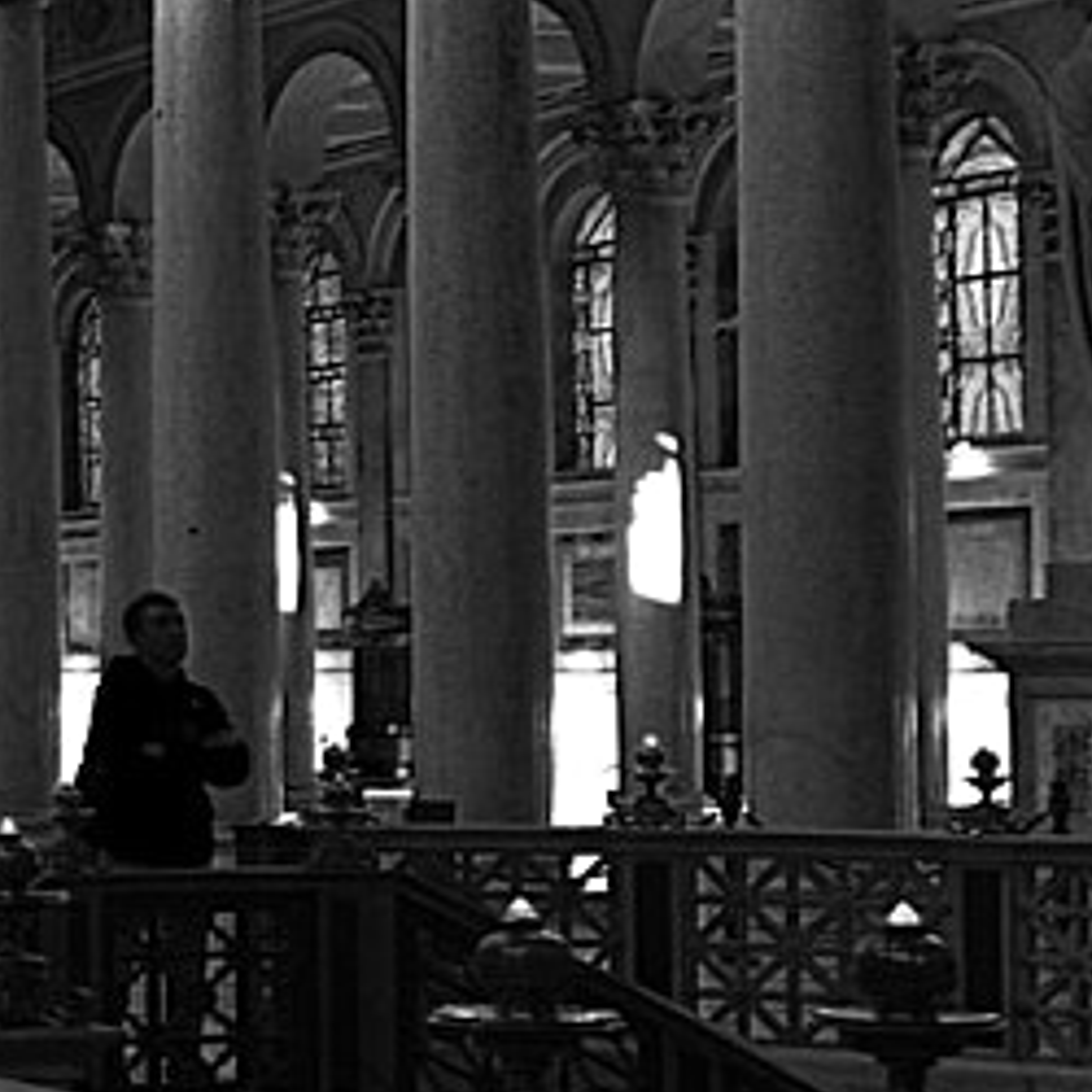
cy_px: 568
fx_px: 3498
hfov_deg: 14.2
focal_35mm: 98
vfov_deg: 17.7
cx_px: -1223
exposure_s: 1/8
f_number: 4
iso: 500
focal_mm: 18
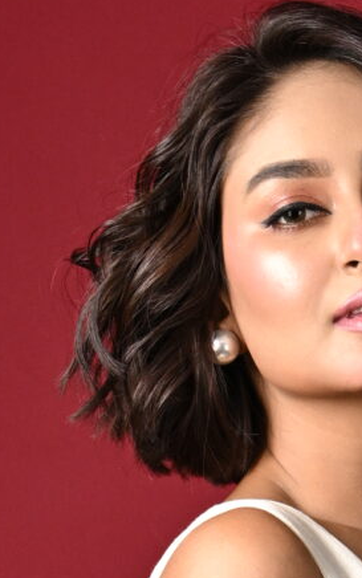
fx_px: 8860
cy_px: 1466
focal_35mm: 562
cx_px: 14
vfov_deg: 3.7
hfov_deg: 2.3
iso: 400
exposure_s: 1/200
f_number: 7.1
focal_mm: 94
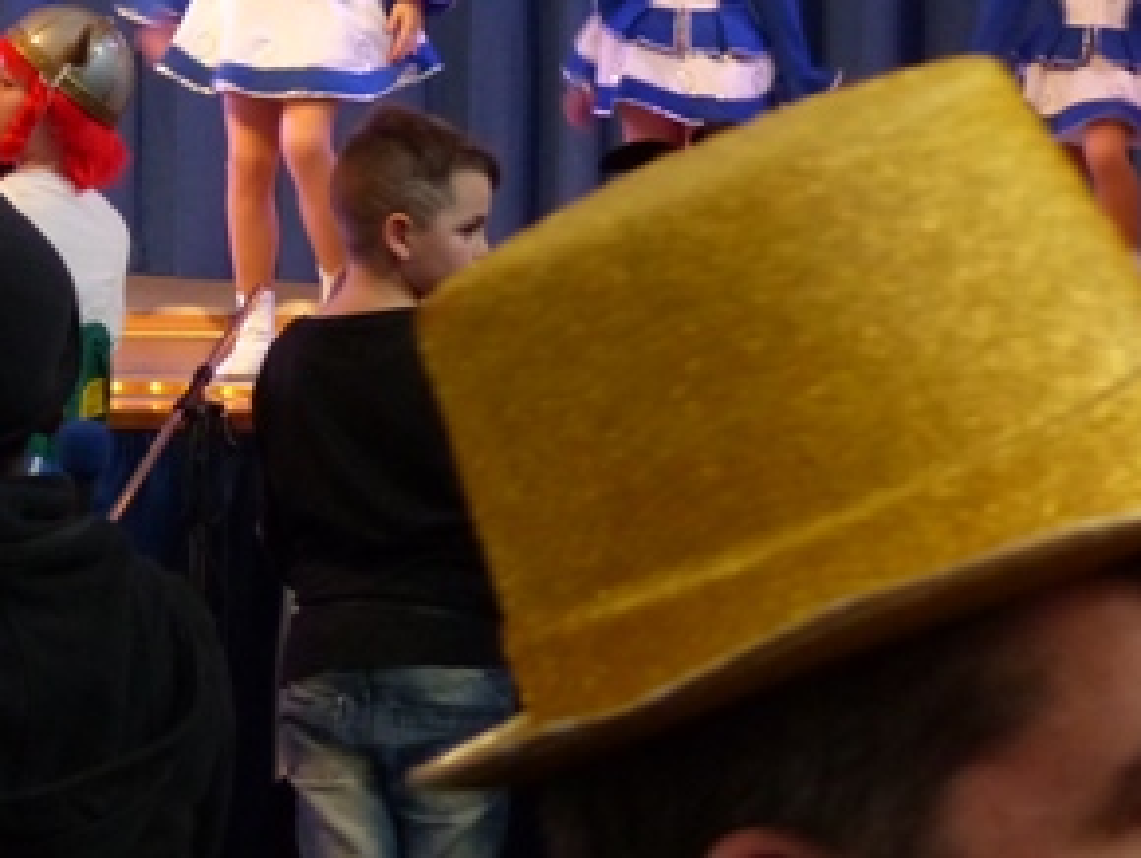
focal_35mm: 168
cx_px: -197
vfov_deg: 8.8
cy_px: -118
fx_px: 5542
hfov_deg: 11.5
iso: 400
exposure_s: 1/40
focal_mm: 10.9
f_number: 2.8
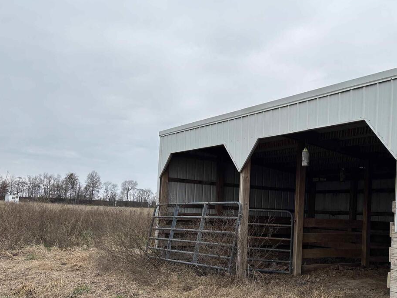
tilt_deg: +2.0
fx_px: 470
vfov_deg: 34.8
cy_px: 197
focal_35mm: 41
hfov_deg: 44.1
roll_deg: -2.7
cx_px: 303
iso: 50
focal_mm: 5.96
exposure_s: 1/1263
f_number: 1.6
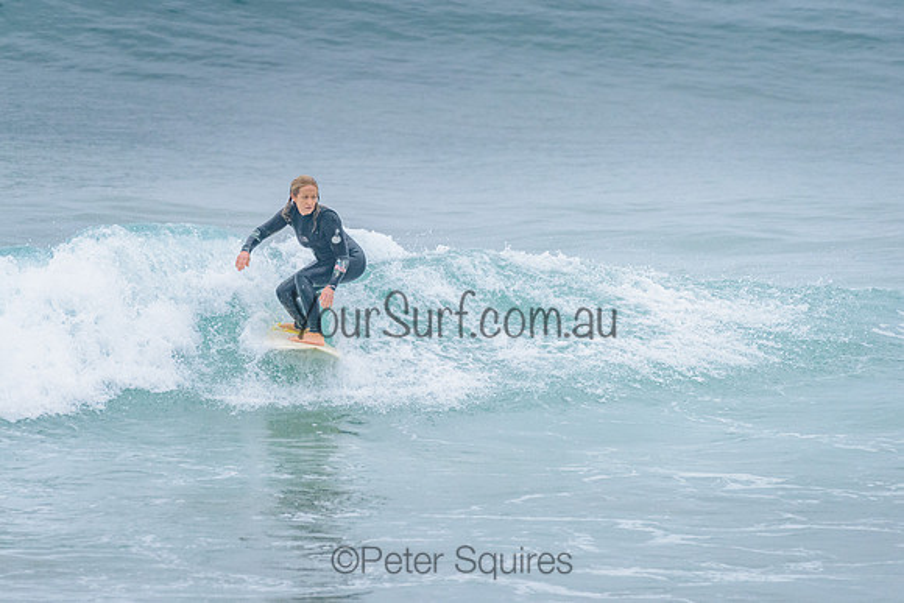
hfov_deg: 3.4
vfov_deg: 2.2
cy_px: 261
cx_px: 354
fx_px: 15392
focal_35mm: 613
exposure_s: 1/2000
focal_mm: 500
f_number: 5.6
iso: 1800
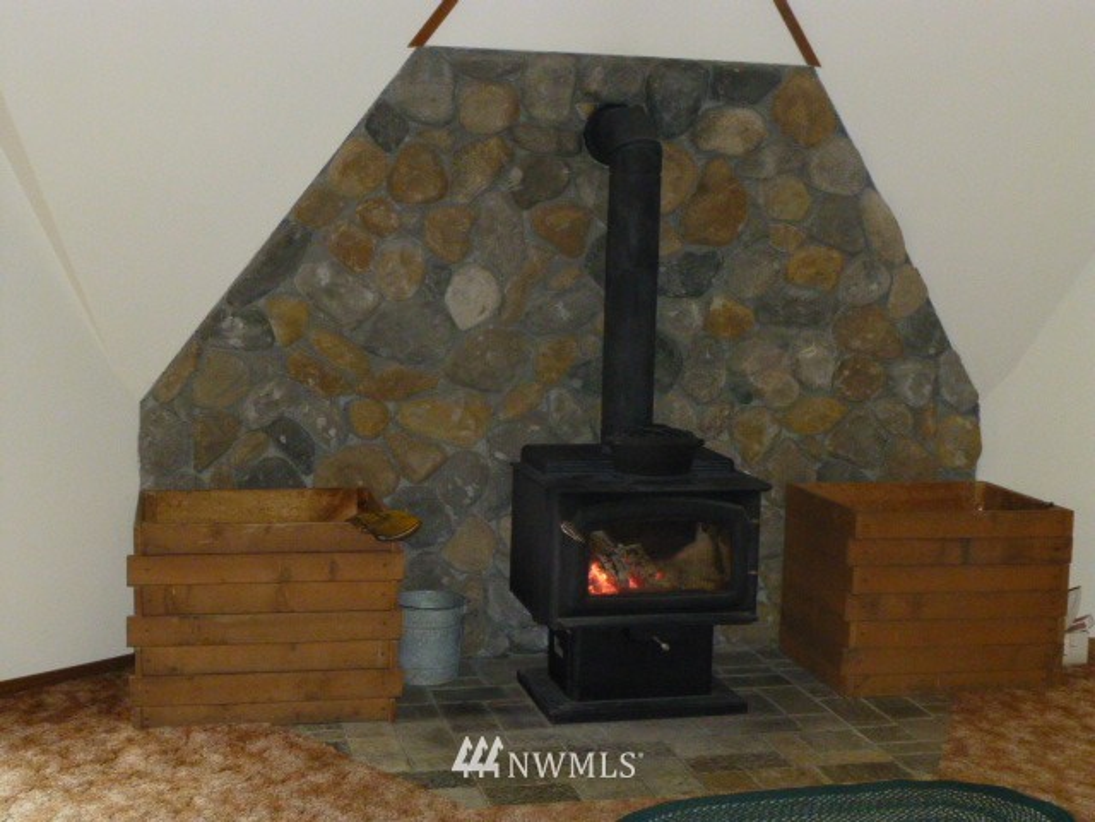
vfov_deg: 30.3
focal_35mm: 48
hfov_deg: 39.7
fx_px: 1518
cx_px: 548
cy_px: 411
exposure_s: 1/125
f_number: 4
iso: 1000
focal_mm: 8.6
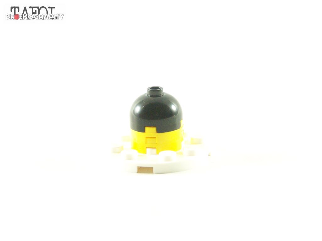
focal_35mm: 128
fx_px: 1191
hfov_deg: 15.4
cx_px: 161
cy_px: 120
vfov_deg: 11.6
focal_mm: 21.2
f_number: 3.2
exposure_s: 1/45
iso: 400
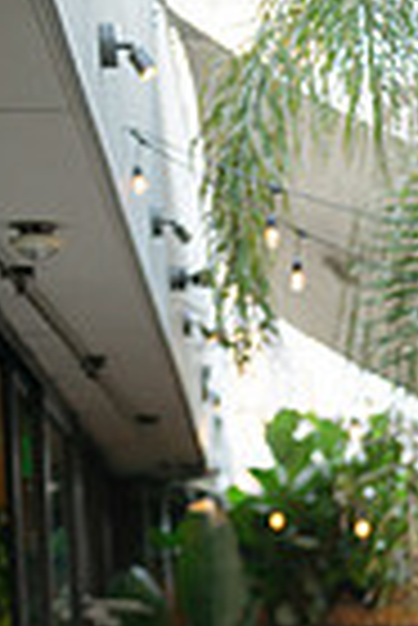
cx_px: 481
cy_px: 964
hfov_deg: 8.4
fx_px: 2814
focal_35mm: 162
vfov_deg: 12.0
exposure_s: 1/160
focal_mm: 50
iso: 250
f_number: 1.8
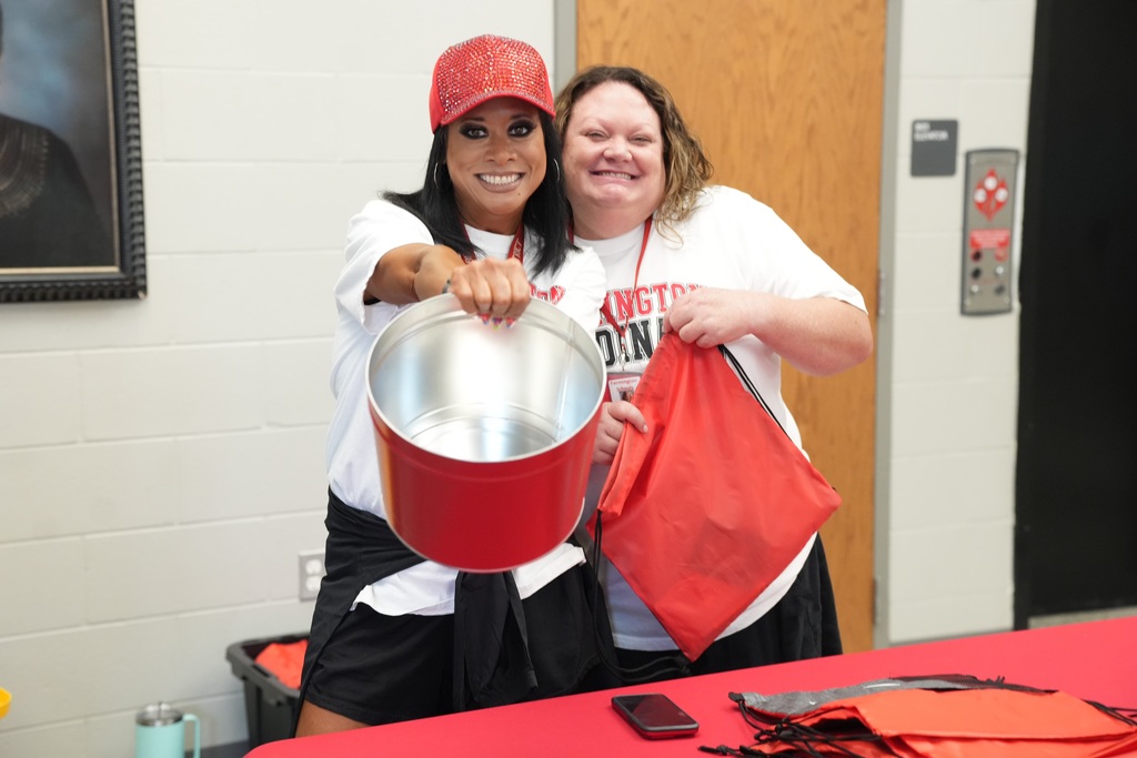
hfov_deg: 32.9
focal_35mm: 61
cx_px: 568
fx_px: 1927
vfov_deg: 22.3
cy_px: 379
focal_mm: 61
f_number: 3.5
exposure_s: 1/80
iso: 4000
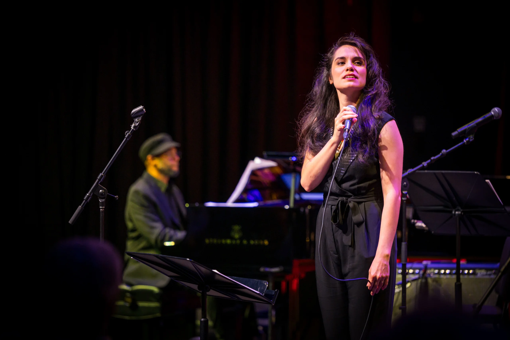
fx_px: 2123
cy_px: 170
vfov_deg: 9.1
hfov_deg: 13.7
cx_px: 255
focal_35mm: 150
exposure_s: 1/160
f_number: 2.8
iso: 5000
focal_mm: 150
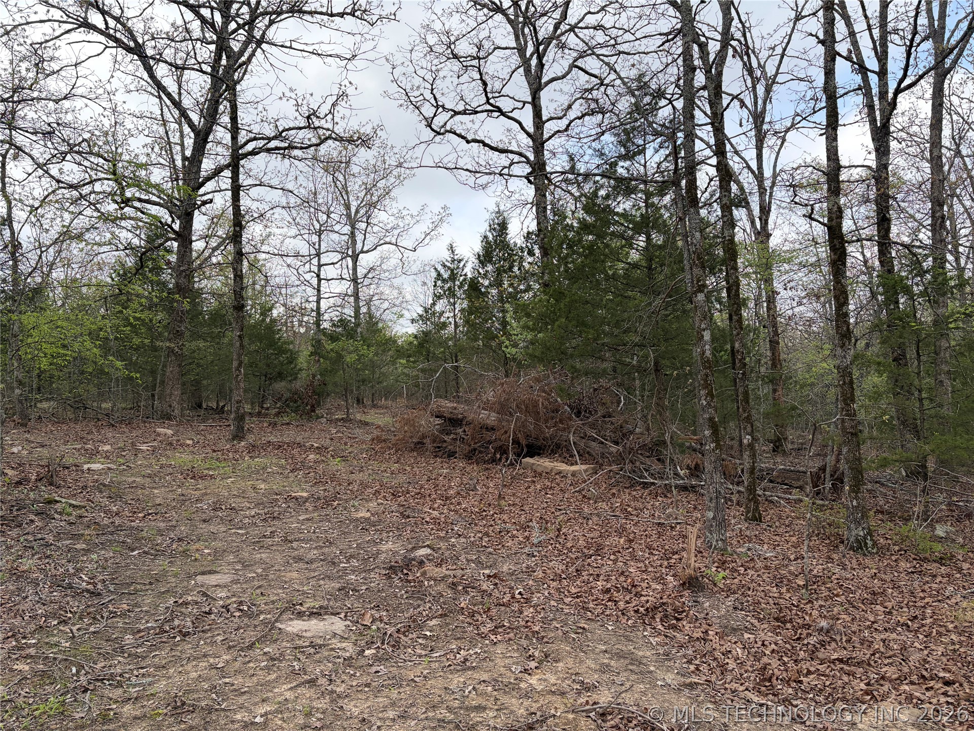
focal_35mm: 26
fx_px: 732
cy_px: 366
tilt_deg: +6.2
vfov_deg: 53.1
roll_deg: +1.2
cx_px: 487
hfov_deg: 67.3
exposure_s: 1/1484
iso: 50
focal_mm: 5.96
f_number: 1.6
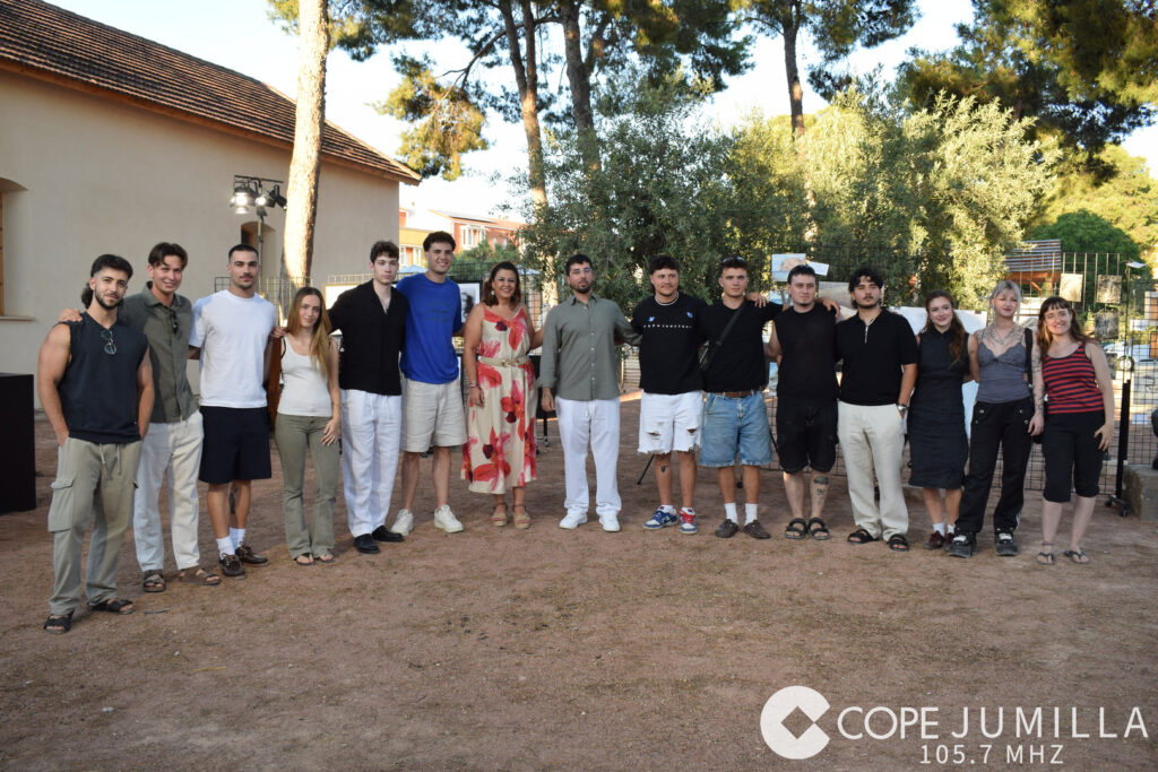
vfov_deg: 40.0
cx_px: 579
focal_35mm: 33
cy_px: 386
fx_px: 1062
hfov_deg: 57.2
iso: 400
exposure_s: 1/200
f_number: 7.1
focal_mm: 22
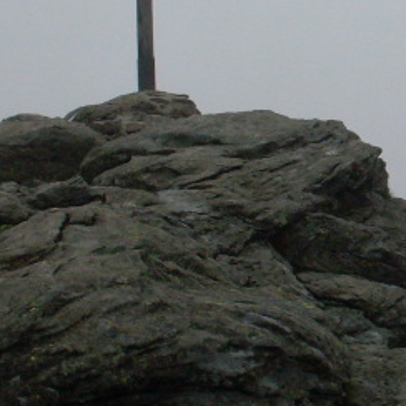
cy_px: 118
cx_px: 529
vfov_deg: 12.4
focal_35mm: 141
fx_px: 1871
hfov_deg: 12.0
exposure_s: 1/250
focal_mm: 6.3
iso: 80
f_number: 8.4
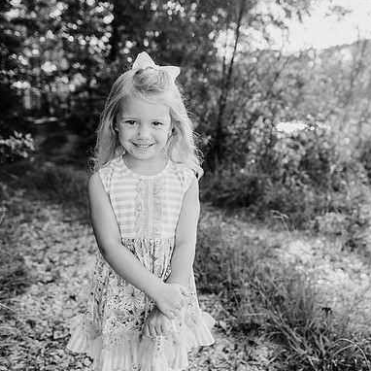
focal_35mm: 31
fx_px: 376
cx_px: 236
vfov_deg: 52.5
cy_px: 186
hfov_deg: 51.9
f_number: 2.8
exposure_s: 1/800
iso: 250
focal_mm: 24
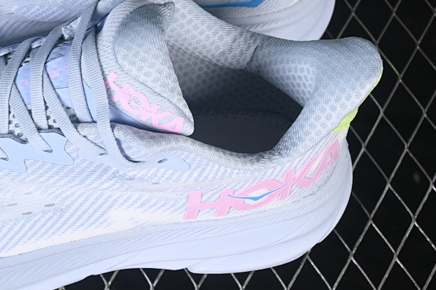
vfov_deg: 10.1
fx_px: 1647
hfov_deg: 15.0
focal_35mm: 136
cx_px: 69
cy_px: 76
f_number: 7.1
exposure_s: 1/80
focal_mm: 50
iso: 160
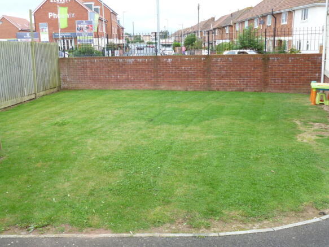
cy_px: 124
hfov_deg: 49.0
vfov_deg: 37.7
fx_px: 361
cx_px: 164
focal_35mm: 38
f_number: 3.2
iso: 100
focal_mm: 6.8
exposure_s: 1/125
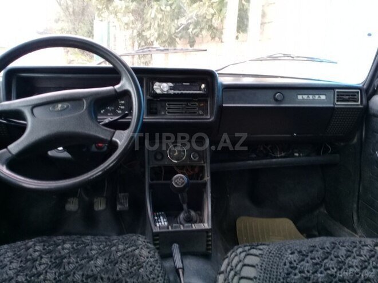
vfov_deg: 45.4
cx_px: 189
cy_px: 142
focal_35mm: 31
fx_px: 339
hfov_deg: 58.4
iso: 64
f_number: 2.2
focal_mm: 3.3
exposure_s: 1/33
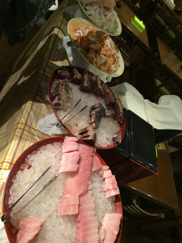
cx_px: 91
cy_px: 122
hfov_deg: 46.8
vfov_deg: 60.0
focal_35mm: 30
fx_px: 210
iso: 160
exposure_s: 1/30
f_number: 2.2
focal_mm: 4.12
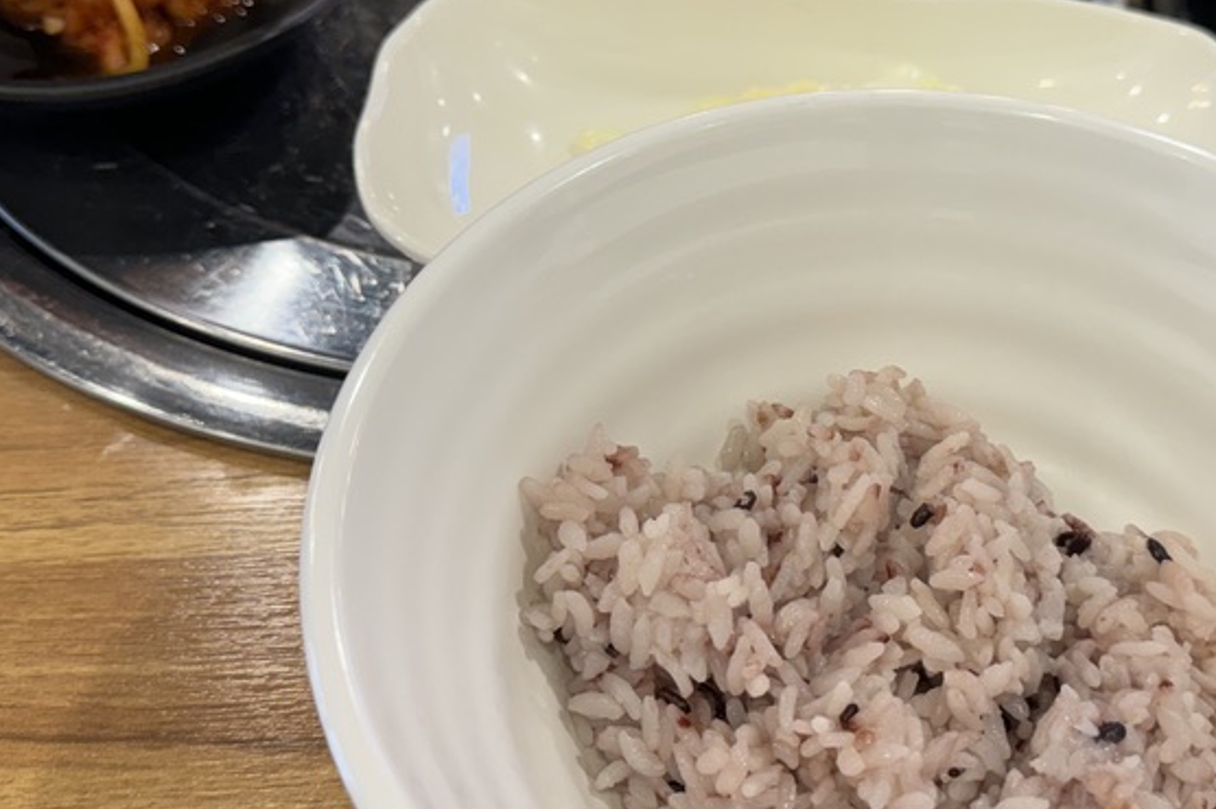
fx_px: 1553
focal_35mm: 46
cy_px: 319
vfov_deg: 29.1
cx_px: 765
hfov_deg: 42.4
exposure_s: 1/120
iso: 160
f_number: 1.78
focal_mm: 6.76
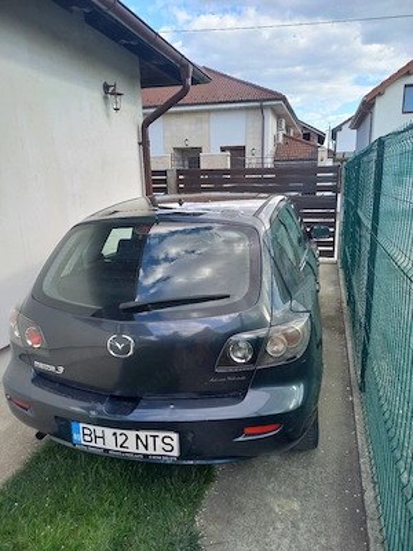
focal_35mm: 25
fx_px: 398
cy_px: 276
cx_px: 206
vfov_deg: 69.4
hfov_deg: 54.9
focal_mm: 4.65
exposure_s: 1/204
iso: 50
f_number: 1.8
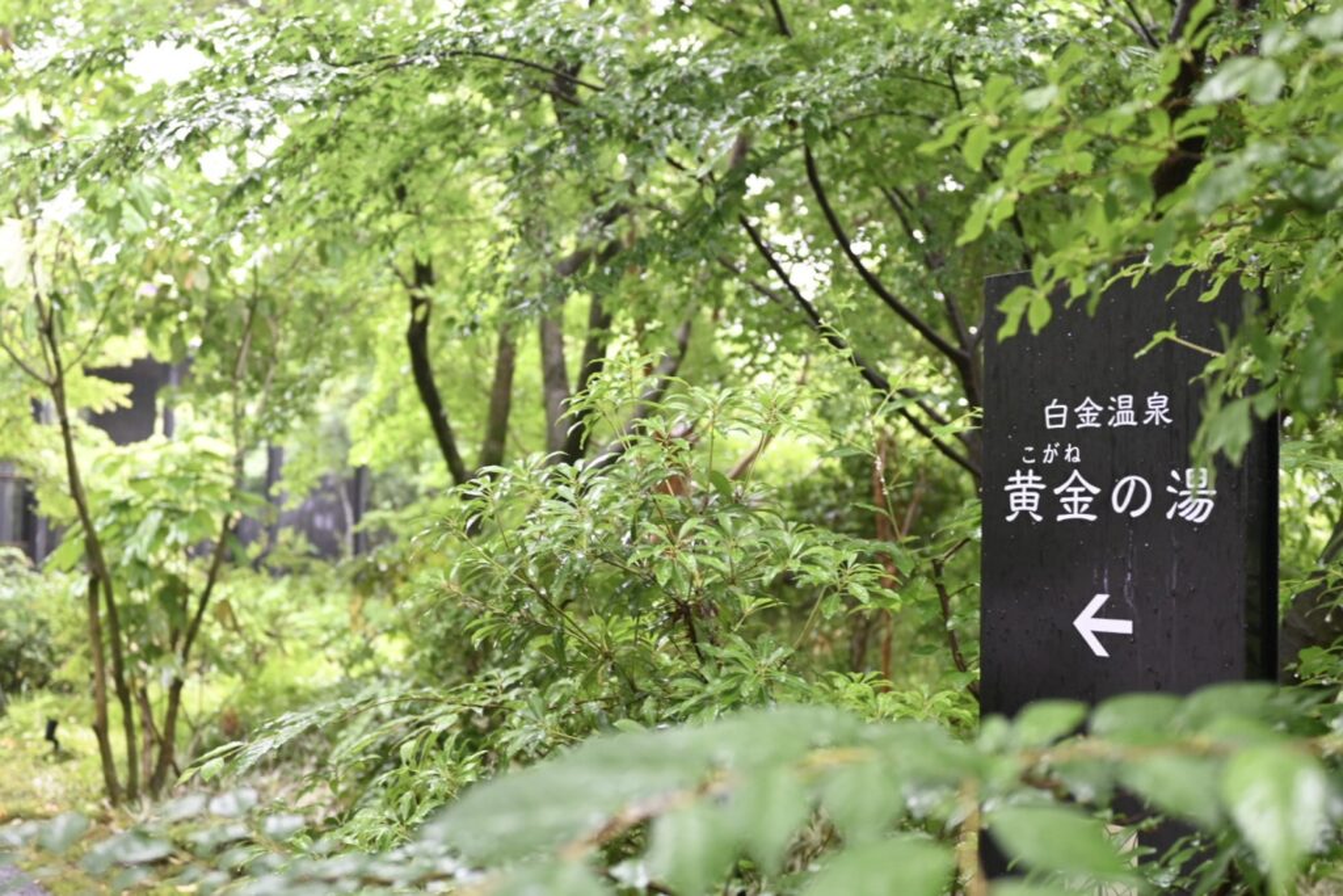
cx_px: 672
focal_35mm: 42
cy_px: 448
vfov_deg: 31.9
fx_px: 1567
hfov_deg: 46.4
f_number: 2.8
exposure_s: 1/125
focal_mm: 28
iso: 1000
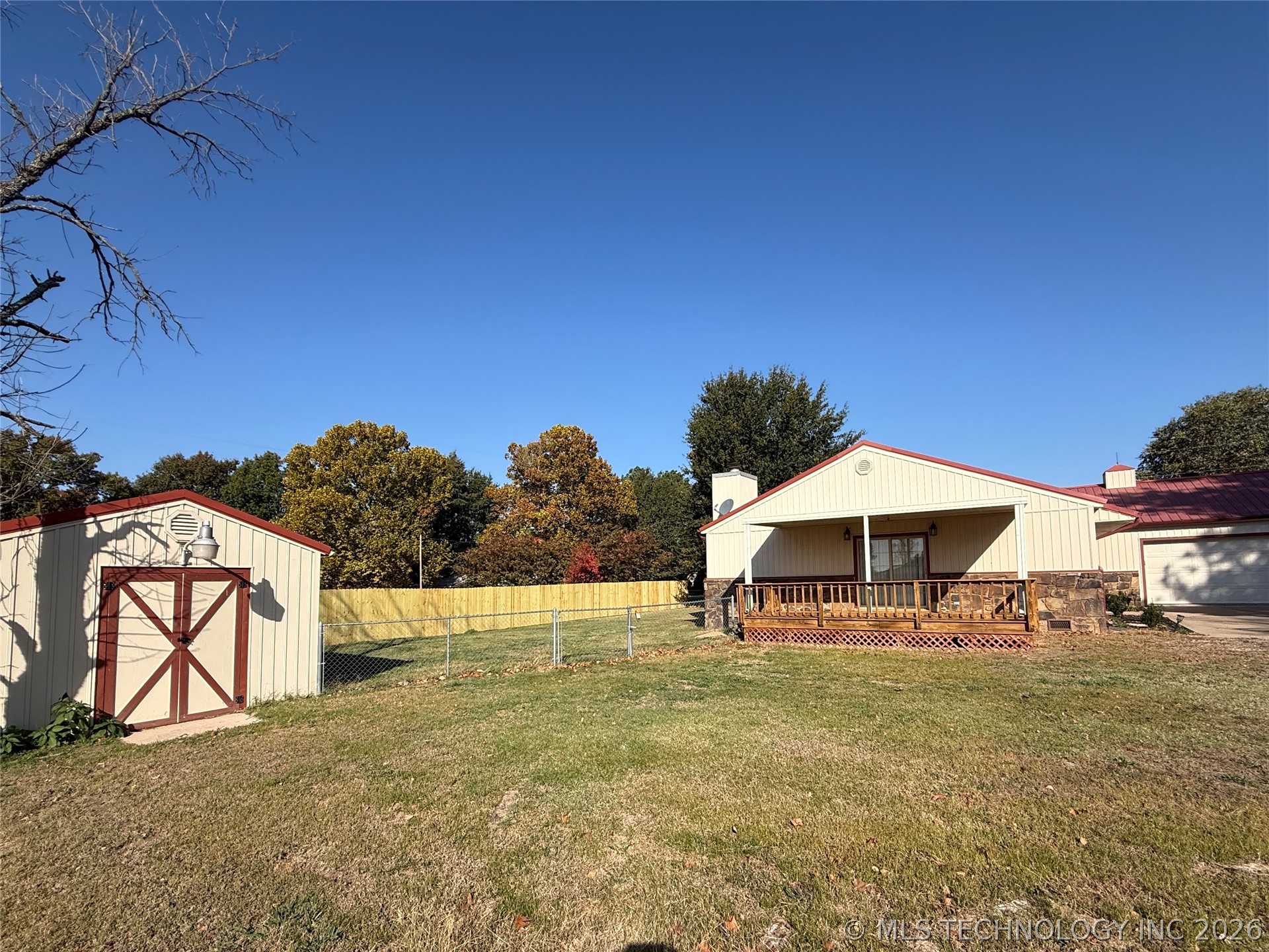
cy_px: 476
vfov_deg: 85.7
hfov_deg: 102.1
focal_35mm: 14
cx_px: 634
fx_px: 513
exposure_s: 1/2092
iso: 50
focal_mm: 2.22
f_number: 2.2
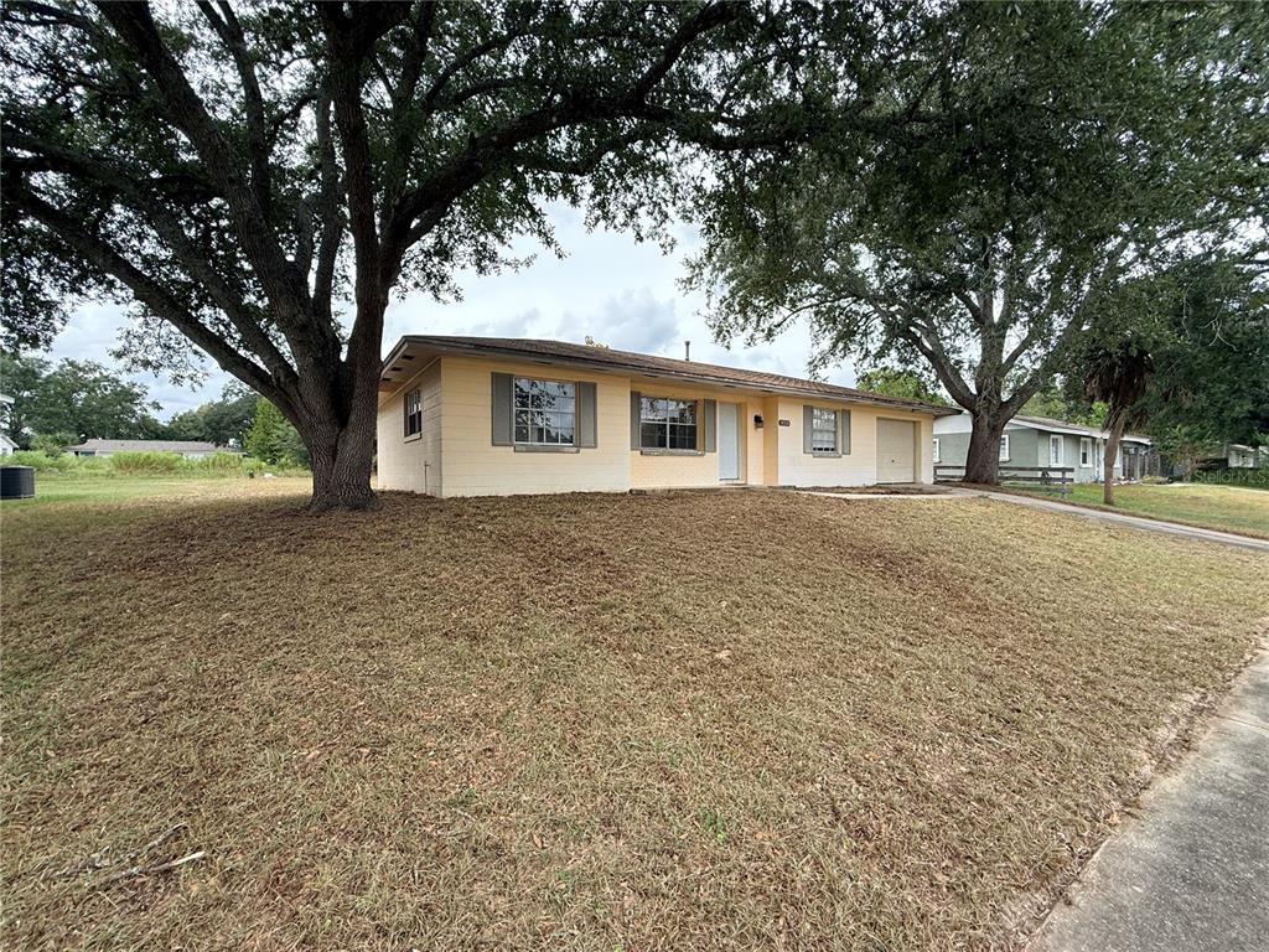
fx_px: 513
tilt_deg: +0.3
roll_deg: +1.0
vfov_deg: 85.7
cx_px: 634
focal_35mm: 14
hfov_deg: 102.1
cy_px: 476
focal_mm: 2.22
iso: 50
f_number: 2.2
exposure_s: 1/799
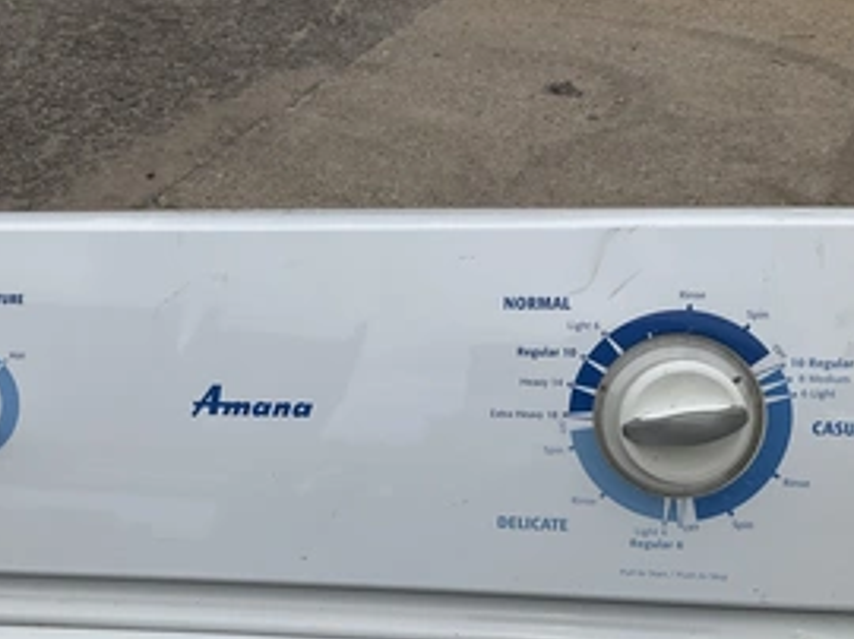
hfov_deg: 43.7
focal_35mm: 43
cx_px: 342
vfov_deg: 33.5
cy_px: 364
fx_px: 1060
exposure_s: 1/3788
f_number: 1.8
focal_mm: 3
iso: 25
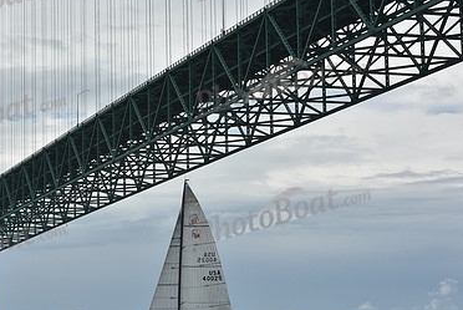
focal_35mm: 109
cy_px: 166
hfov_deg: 18.6
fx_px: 1403
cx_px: 132
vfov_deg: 12.6
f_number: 13
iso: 250
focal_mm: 70
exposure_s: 1/800
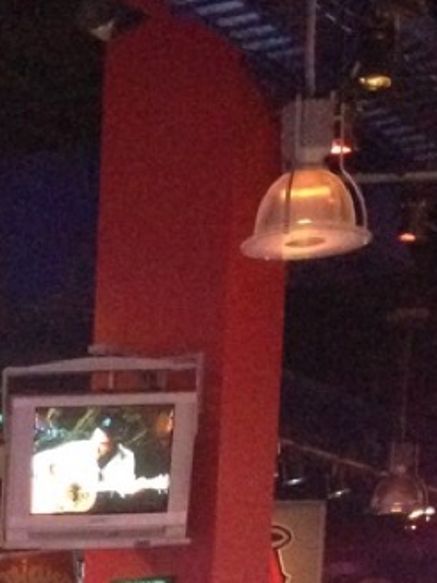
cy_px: 1000
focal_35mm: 121
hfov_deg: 11.4
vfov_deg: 14.6
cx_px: -351
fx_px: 2038
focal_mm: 4.12
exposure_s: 1/15
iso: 800
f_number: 2.4
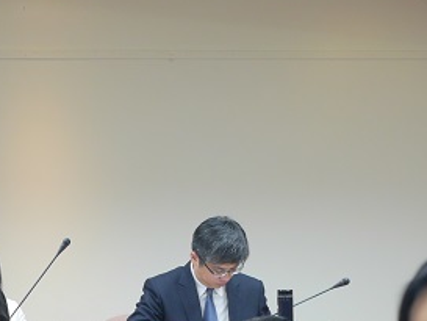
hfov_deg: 9.1
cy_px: 104
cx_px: 266
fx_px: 2690
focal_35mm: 218
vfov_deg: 6.8
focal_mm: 35
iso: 320
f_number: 2.8
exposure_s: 1/80
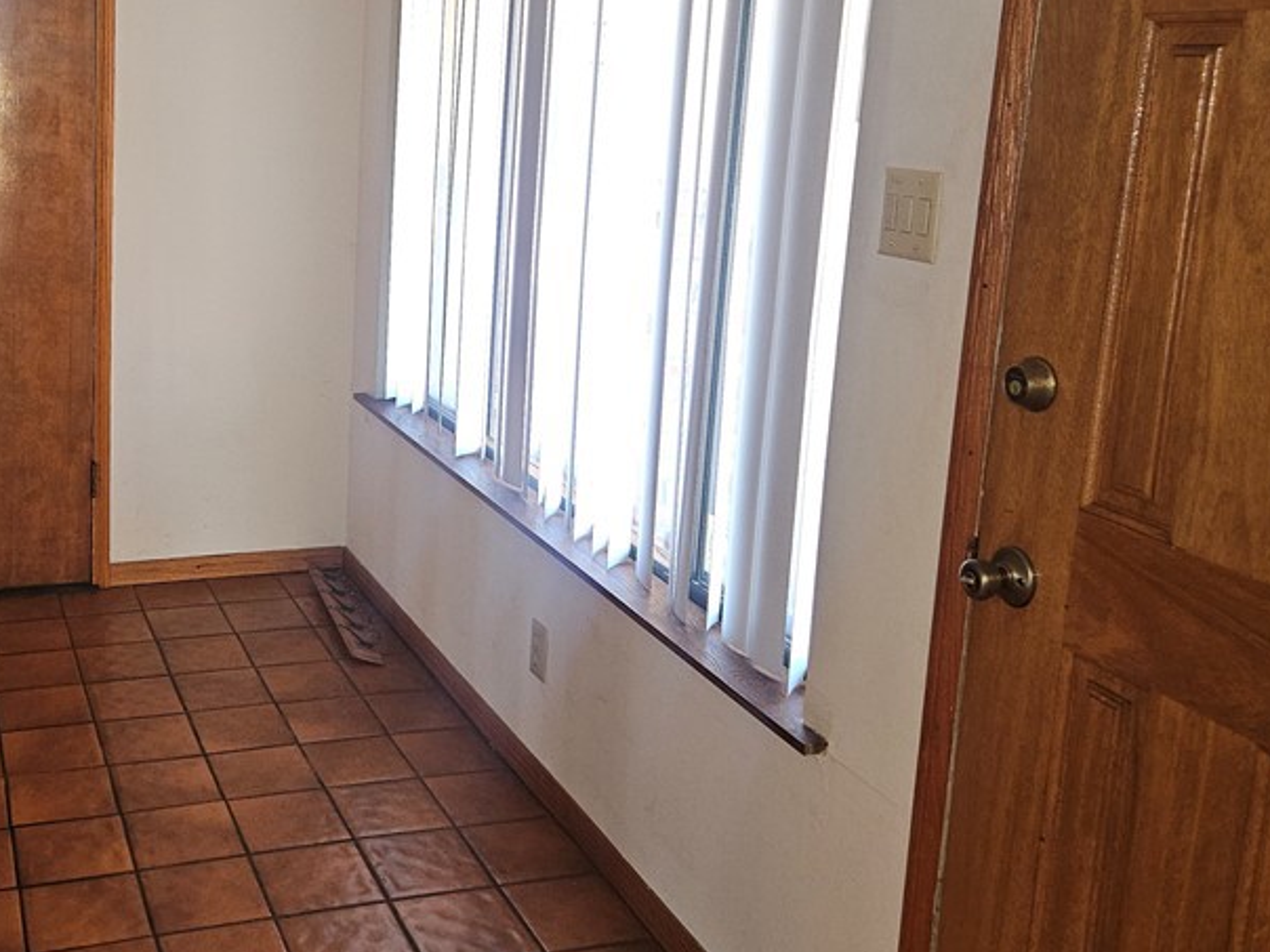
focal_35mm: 39
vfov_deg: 36.4
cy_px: 313
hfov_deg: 46.6
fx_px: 1431
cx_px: 357
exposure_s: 1/60
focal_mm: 5.4
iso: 100
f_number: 1.8
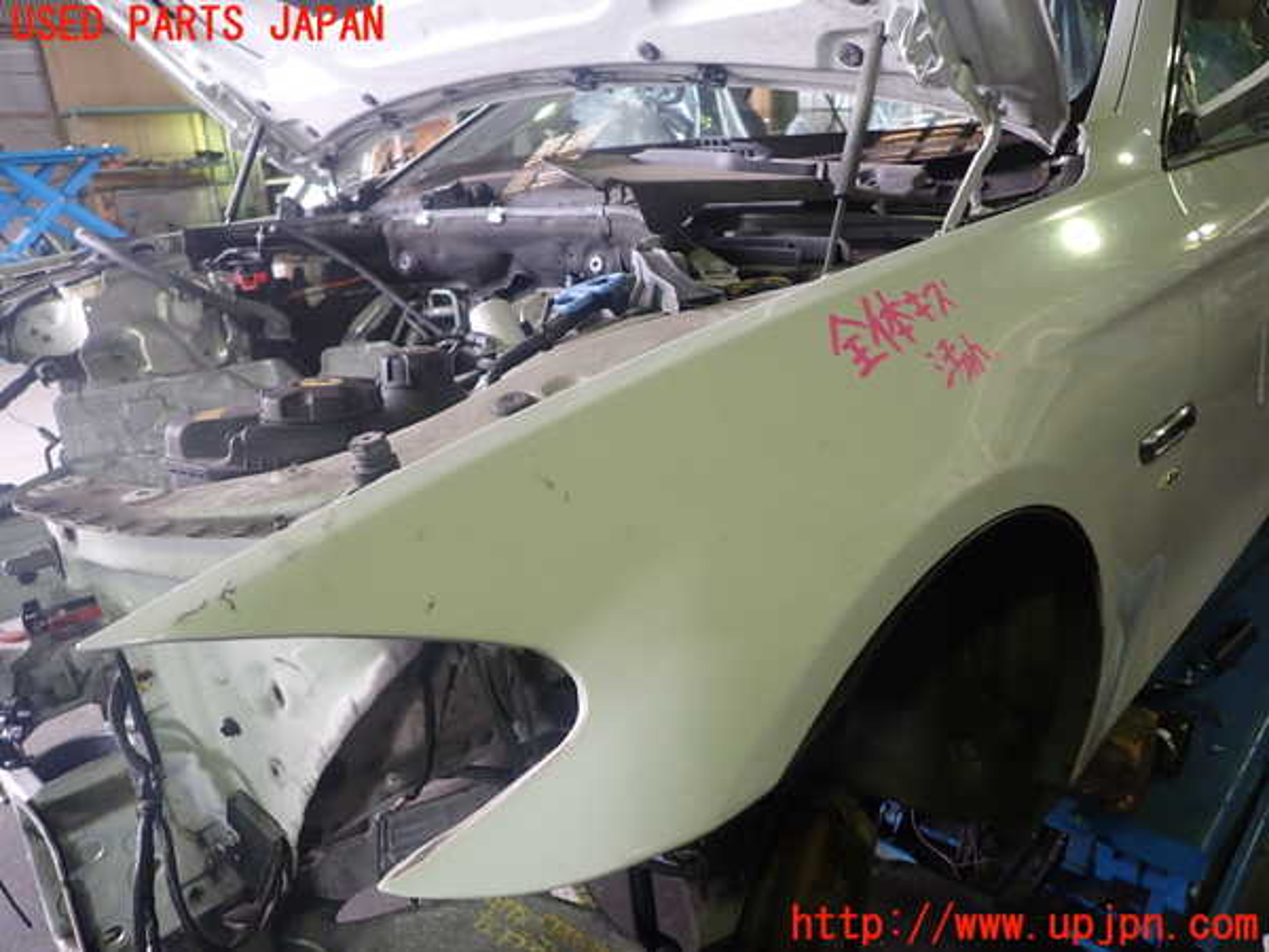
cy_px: 476
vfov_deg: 54.9
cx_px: 634
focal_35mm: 25
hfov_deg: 69.4
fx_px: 916
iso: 200
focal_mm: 4.5
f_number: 2
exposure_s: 1/50
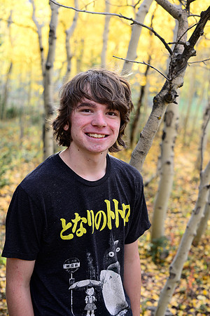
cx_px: 105
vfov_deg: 39.6
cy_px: 158
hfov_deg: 27.0
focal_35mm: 50
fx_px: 437
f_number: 3.5
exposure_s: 1/160
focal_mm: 50
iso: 640
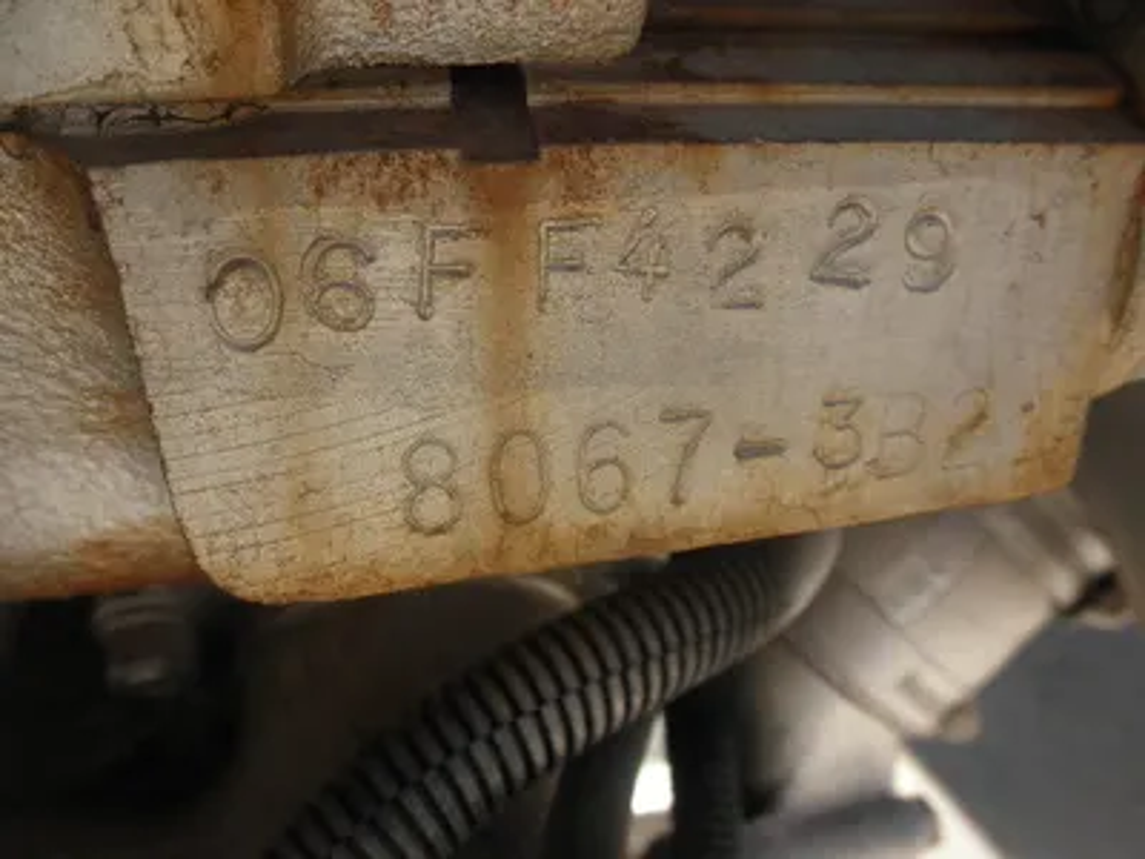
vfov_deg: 49.7
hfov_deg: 63.4
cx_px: 572
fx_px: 926
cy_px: 430
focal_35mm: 28
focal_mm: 5
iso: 64
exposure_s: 1/320
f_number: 3
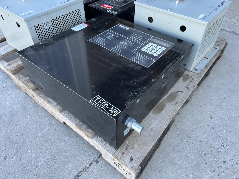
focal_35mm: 26
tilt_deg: -42.8
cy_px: 90
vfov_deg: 53.1
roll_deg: -0.1
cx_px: 120
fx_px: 180
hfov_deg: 67.3
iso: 32
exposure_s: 1/127
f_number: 1.6
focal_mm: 5.1
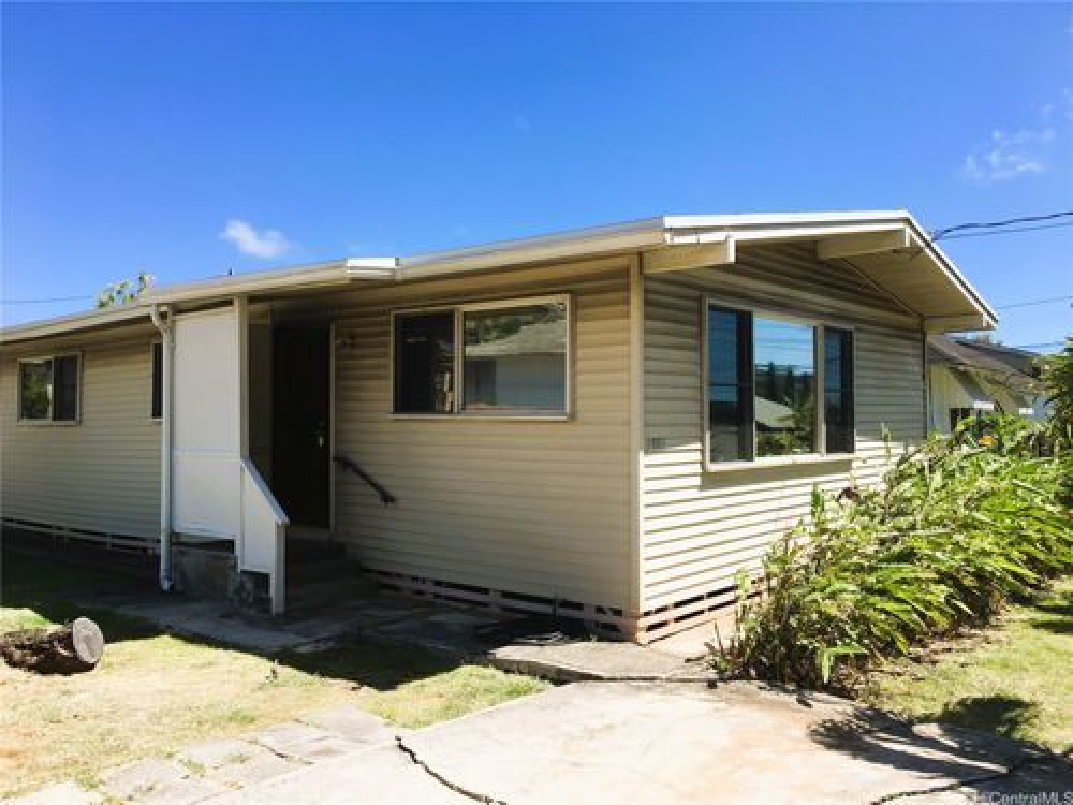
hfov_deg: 61.7
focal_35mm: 29
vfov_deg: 48.2
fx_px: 899
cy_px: 402
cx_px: 536
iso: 25
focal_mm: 4.15
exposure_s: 1/1202
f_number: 2.2
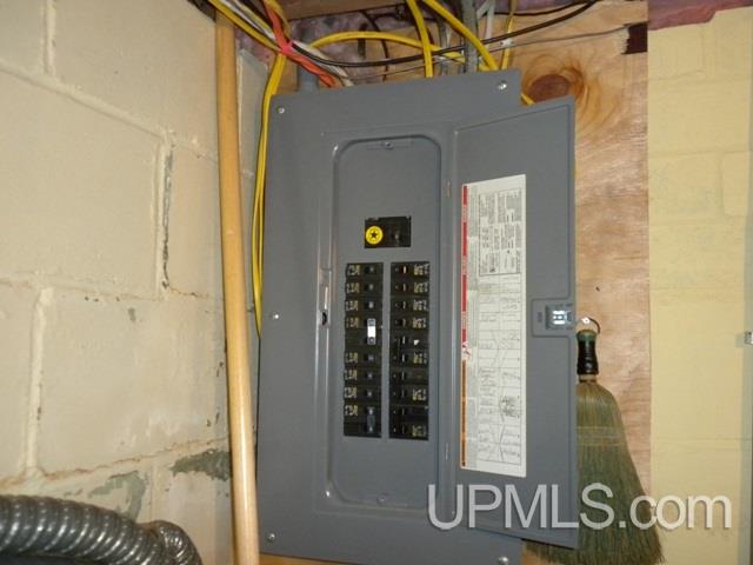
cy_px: 282
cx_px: 376
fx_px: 805
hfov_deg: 50.1
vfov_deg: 38.7
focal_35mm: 37
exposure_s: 1/30
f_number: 3.5
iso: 400
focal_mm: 6.6
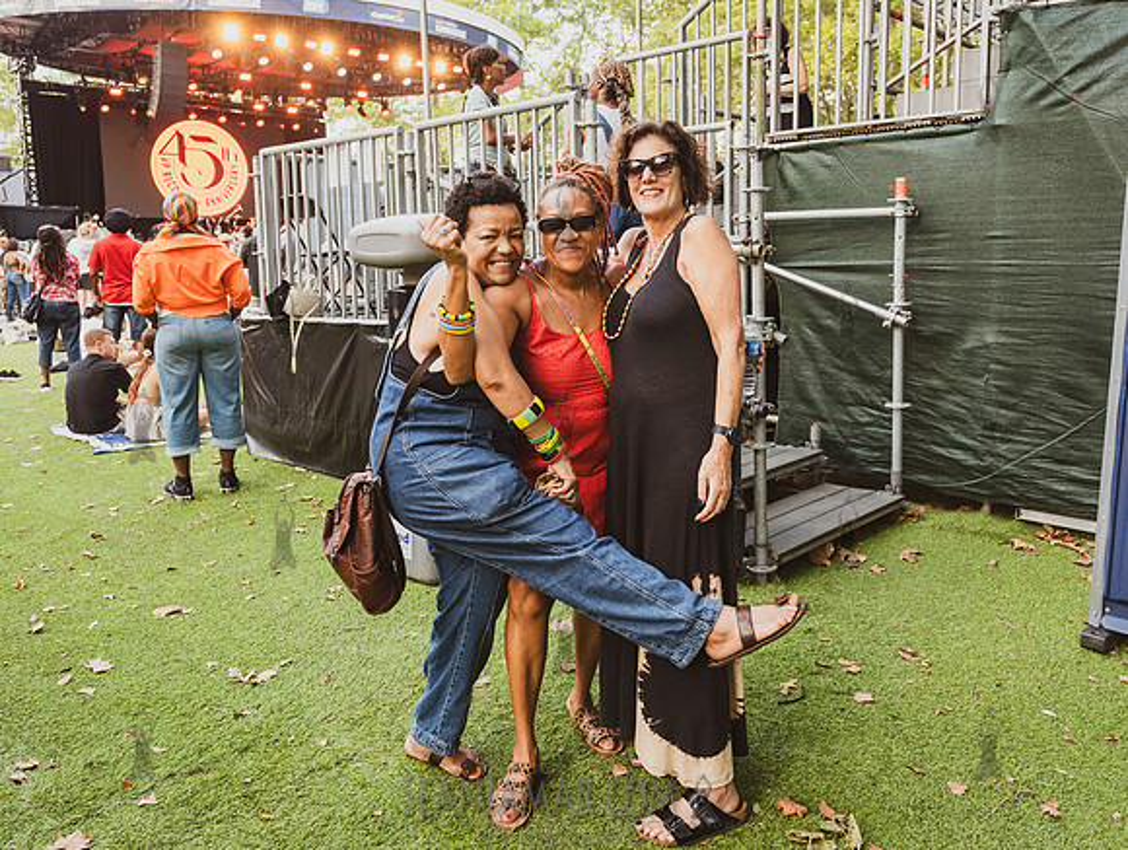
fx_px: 940
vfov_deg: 48.6
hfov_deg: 61.9
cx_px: 565
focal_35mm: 29
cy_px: 380
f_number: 3.2
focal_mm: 24
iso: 2000
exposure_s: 1/160
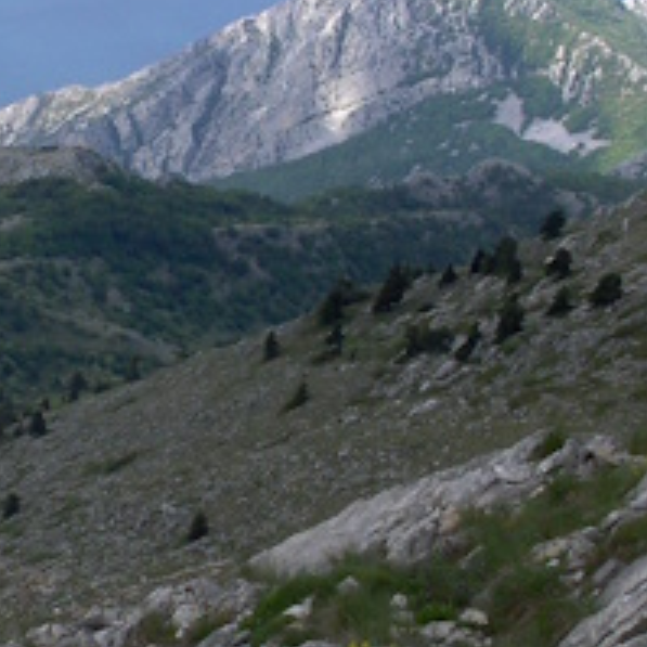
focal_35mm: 101
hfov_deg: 16.8
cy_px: 358
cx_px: -31
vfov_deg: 17.2
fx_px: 2136
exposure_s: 1/215
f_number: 3.6
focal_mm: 7
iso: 50
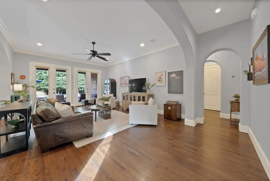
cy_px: 90
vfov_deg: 90.1
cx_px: 135
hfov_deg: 112.6
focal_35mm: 12
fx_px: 90
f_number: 9
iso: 640
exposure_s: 1/1.25
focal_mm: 12
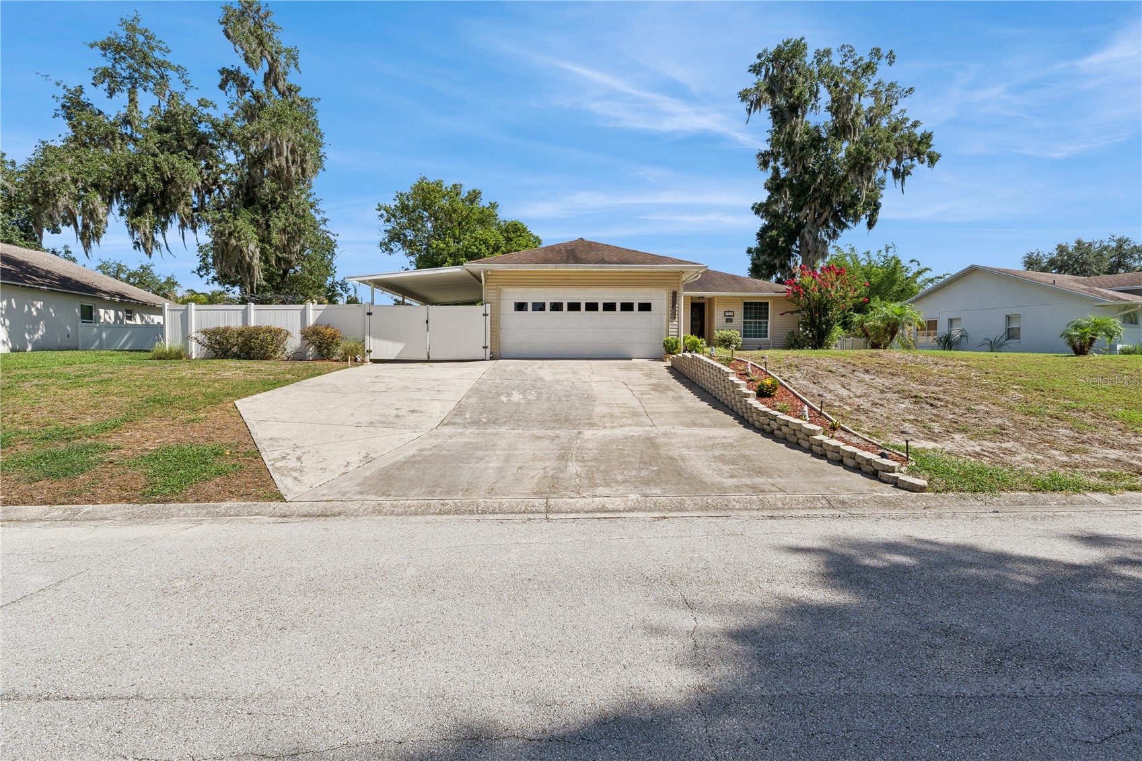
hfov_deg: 93.3
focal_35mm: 17
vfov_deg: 70.4
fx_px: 539
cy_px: 380
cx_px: 571
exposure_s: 1/400
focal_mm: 11.5
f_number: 7.1
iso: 100
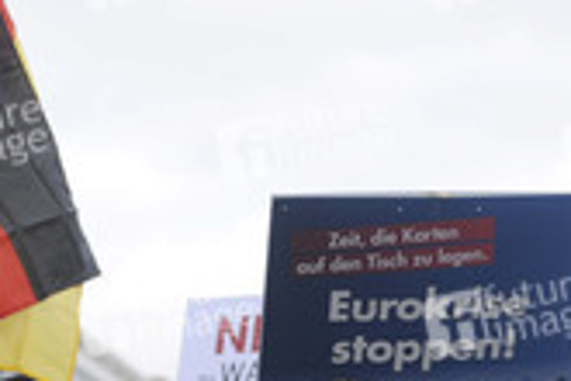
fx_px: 3727
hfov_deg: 8.7
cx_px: 557
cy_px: 402
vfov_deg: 5.8
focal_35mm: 235
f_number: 4.5
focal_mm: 86
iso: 640
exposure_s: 1/1250
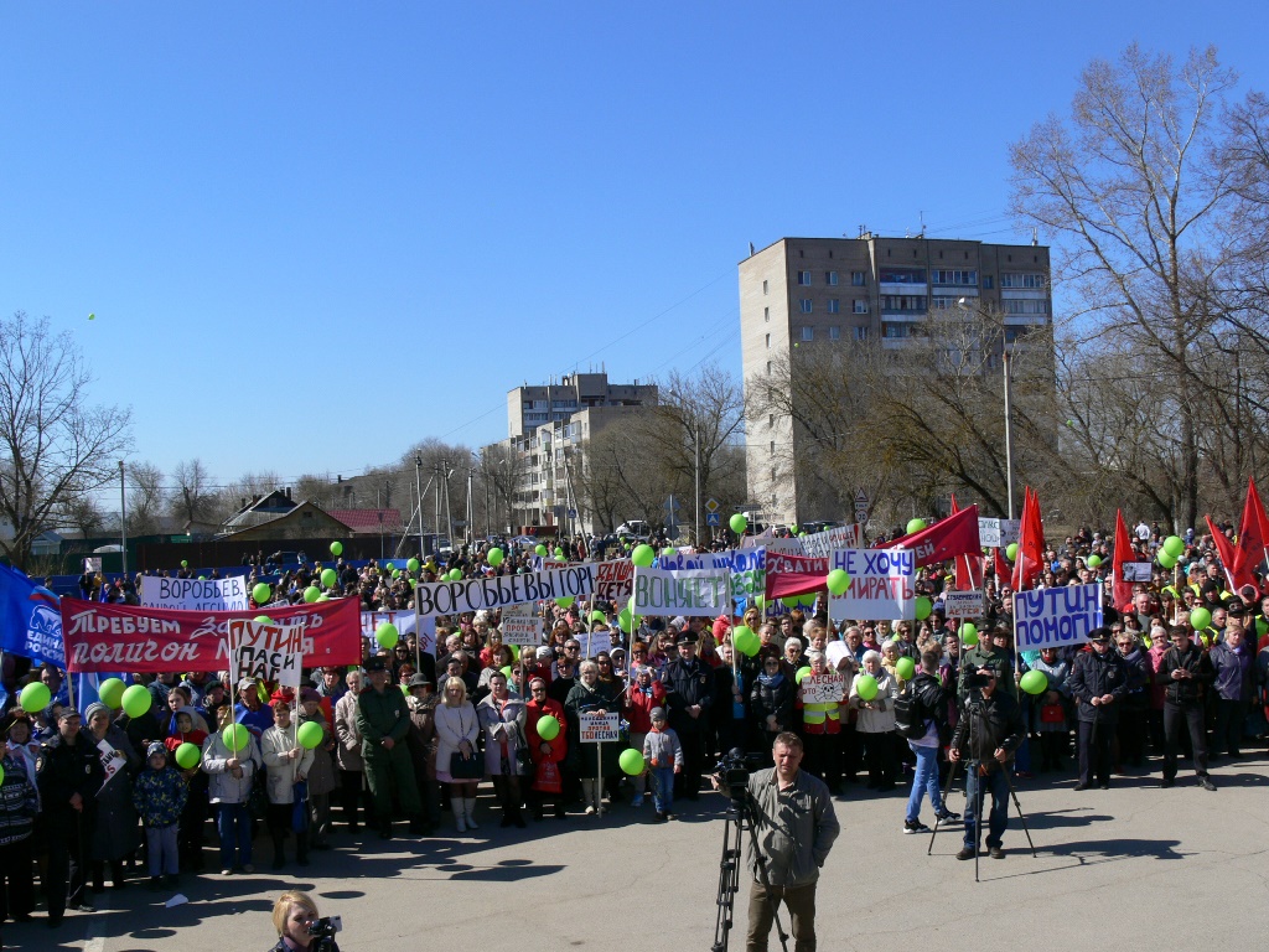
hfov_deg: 52.6
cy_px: 476
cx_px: 634
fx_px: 1283
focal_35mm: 35
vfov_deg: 40.7
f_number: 5.6
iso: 80
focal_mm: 7.4
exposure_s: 1/320
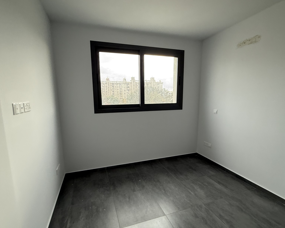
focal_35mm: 18
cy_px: 122
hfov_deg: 86.4
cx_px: 142
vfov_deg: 73.7
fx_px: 152
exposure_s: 1/99
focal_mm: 2.22
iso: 100
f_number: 2.2
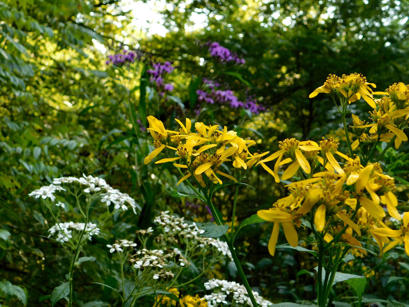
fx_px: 603
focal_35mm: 51
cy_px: 154
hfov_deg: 37.5
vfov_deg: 28.6
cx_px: 204
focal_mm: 9
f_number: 3.8
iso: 125
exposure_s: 1/100
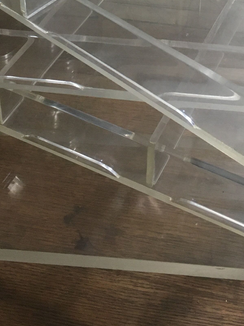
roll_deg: -0.6
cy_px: -64
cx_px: 132
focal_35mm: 73
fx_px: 686
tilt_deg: -32.2
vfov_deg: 24.2
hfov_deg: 20.2
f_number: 2.2
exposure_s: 1/33
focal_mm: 4.15
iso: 200
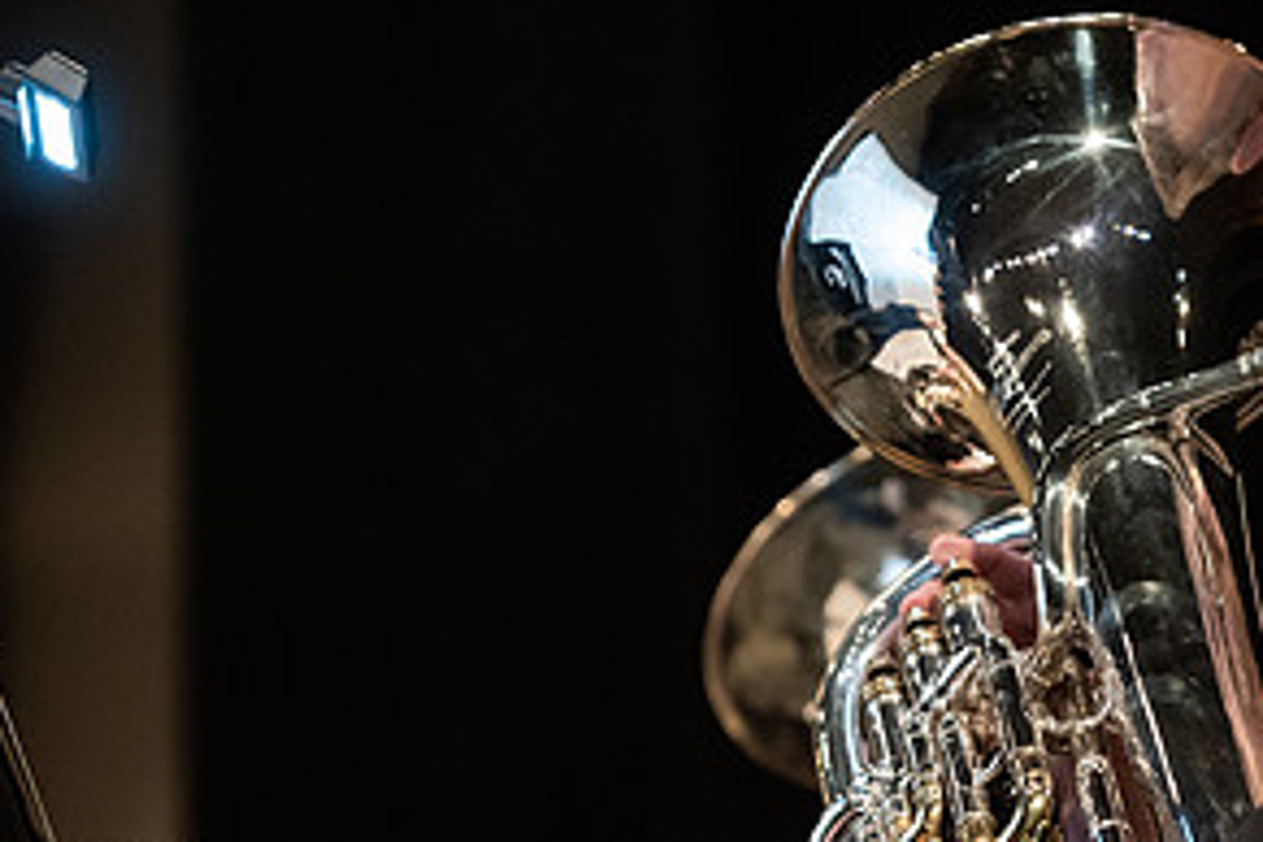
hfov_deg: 8.4
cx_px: 1194
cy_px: 636
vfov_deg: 5.7
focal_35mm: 243
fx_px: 8525
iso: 4000
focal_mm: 122
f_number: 3.5
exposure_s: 1/200
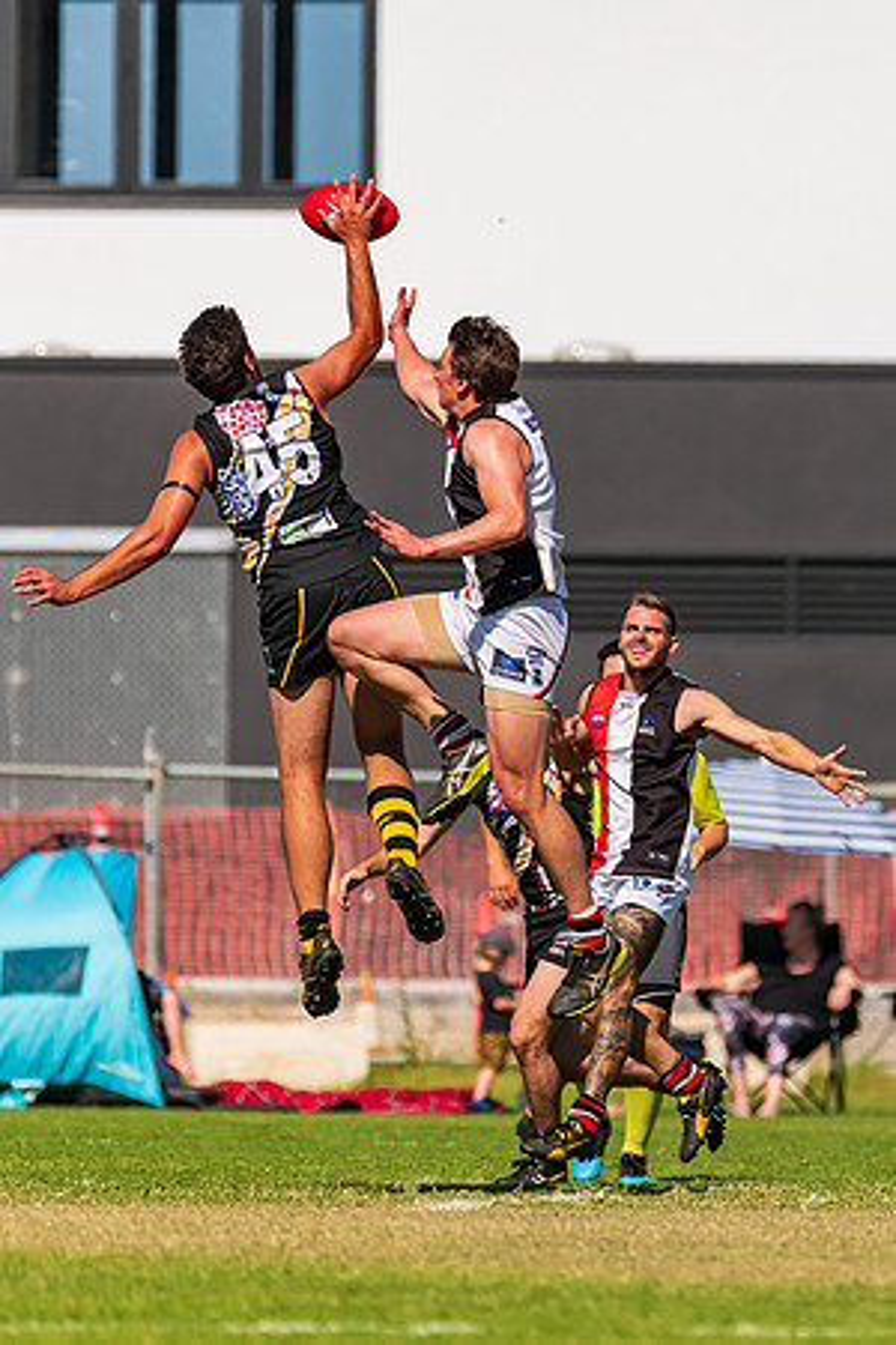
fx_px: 26416
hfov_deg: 1.9
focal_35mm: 708
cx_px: 813
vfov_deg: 2.9
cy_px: 676
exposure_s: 1/6400
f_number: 6.3
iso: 800
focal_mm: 450
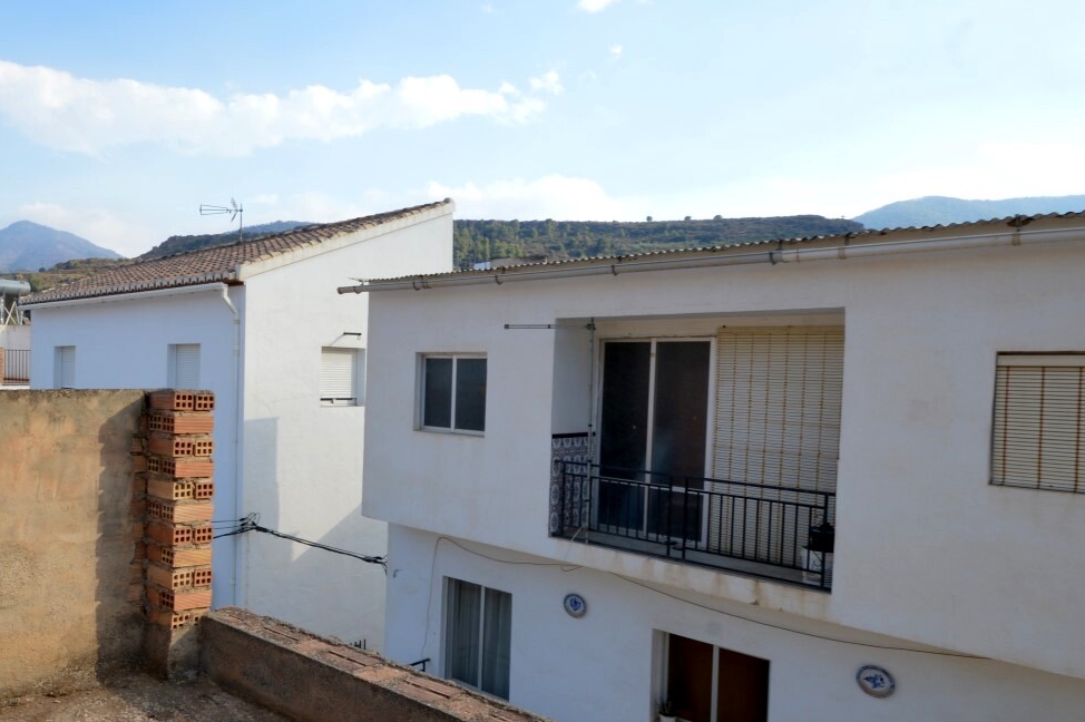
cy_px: 377
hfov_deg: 66.7
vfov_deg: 51.2
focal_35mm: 25
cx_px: 261
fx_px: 753
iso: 140
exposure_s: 1/30
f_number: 18
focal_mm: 10
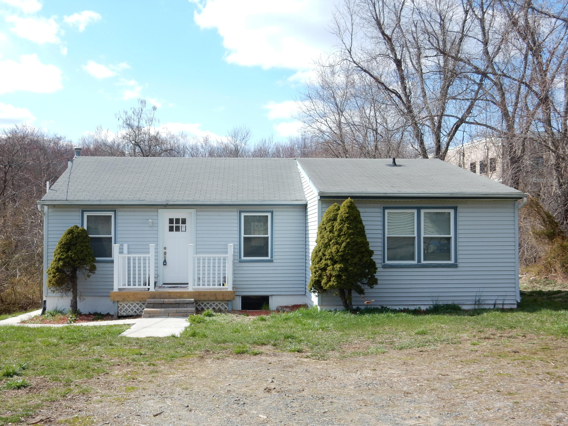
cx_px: 284
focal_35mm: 43
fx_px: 706
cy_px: 213
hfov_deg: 43.9
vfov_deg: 33.6
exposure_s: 1/800
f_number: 4.2
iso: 125
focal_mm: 7.6
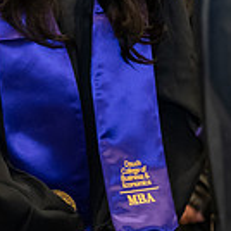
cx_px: 107
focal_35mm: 375
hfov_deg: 4.7
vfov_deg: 4.7
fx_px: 2831
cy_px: -63
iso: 2000
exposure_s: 1/200
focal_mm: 102
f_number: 3.2
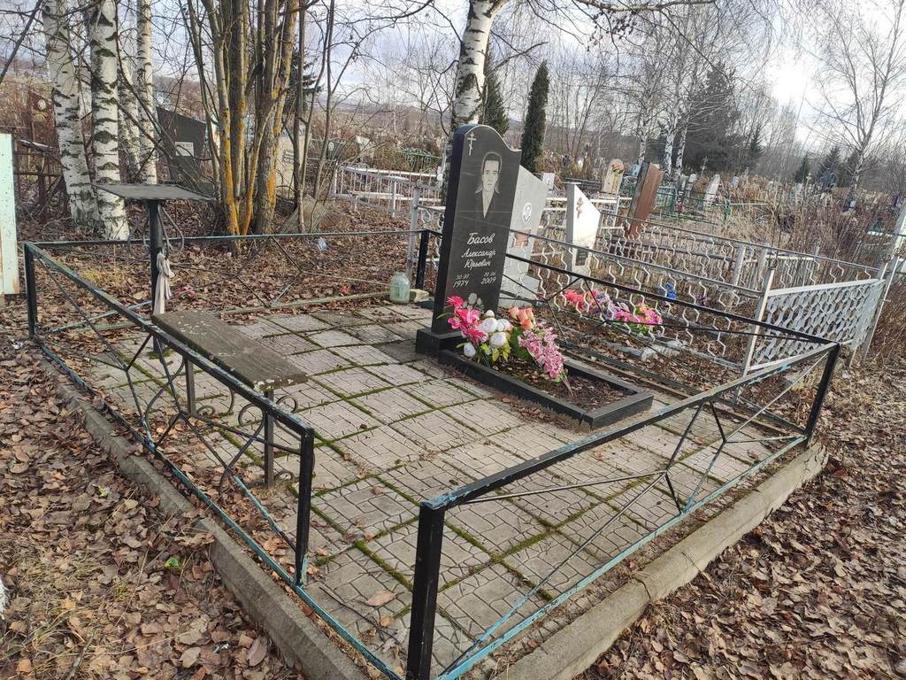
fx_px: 680
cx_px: 453
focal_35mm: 26
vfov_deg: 53.1
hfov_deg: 67.3
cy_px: 340
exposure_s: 1/309
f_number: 1.75
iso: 112
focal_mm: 4.77
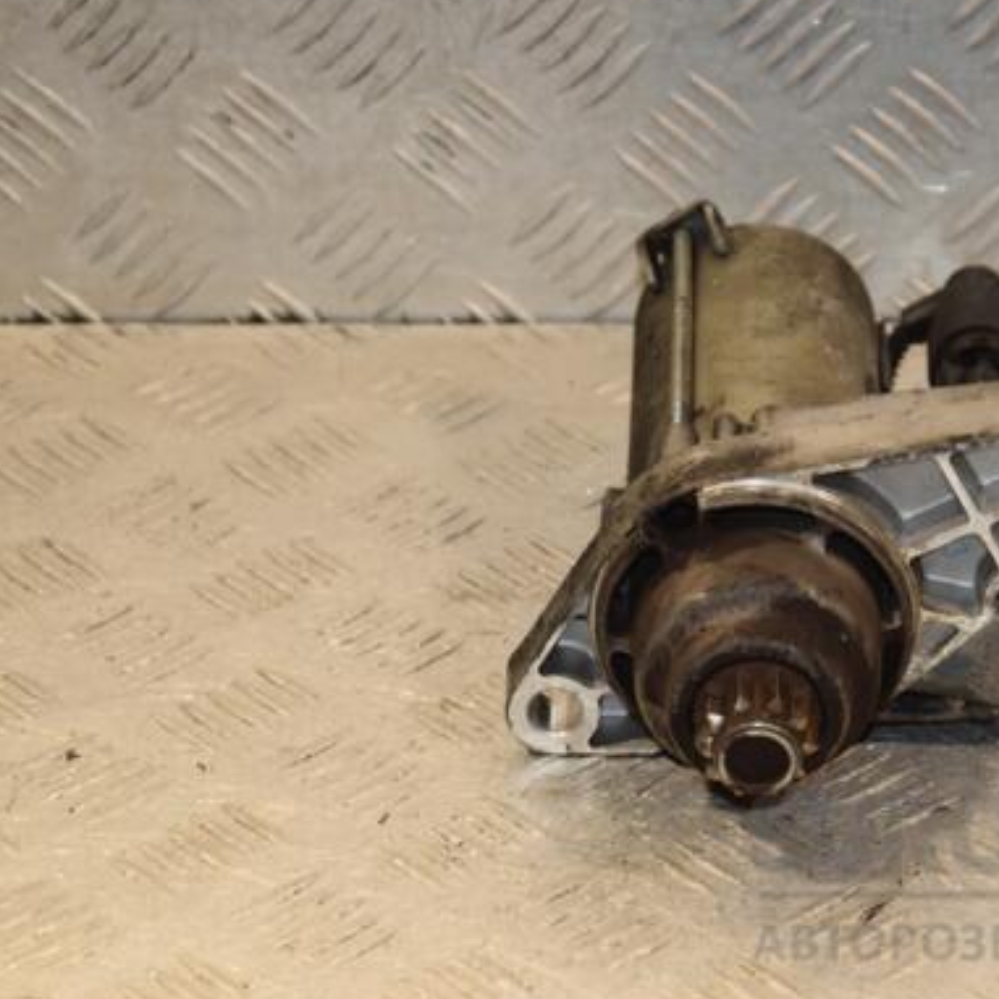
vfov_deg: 11.6
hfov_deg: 11.6
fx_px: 4919
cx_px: 703
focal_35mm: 151
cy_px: 485
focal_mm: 75
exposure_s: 1/200
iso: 800
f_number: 6.3
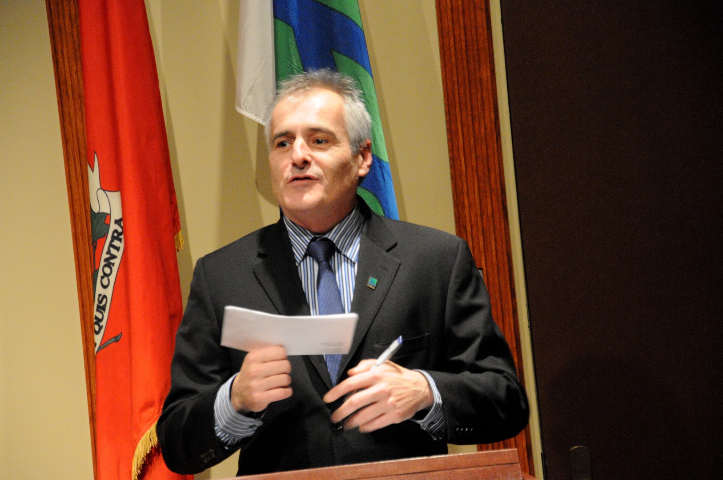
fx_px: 2708
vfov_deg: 10.1
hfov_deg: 15.2
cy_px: 240
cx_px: 362
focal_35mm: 135
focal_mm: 90
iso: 3200
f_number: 5.6
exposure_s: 1/20
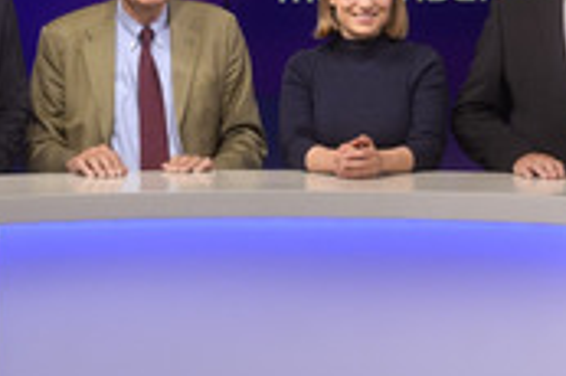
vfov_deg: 11.7
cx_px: 175
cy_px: 128
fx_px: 1838
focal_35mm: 117
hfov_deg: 17.5
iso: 640
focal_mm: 30
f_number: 2.2
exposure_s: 1/320
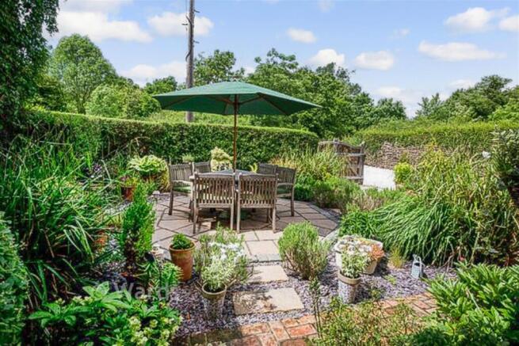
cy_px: 173
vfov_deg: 64.6
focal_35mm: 19
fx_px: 274
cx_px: 260
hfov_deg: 86.9
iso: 400
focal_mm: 19
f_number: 13
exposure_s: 1/200
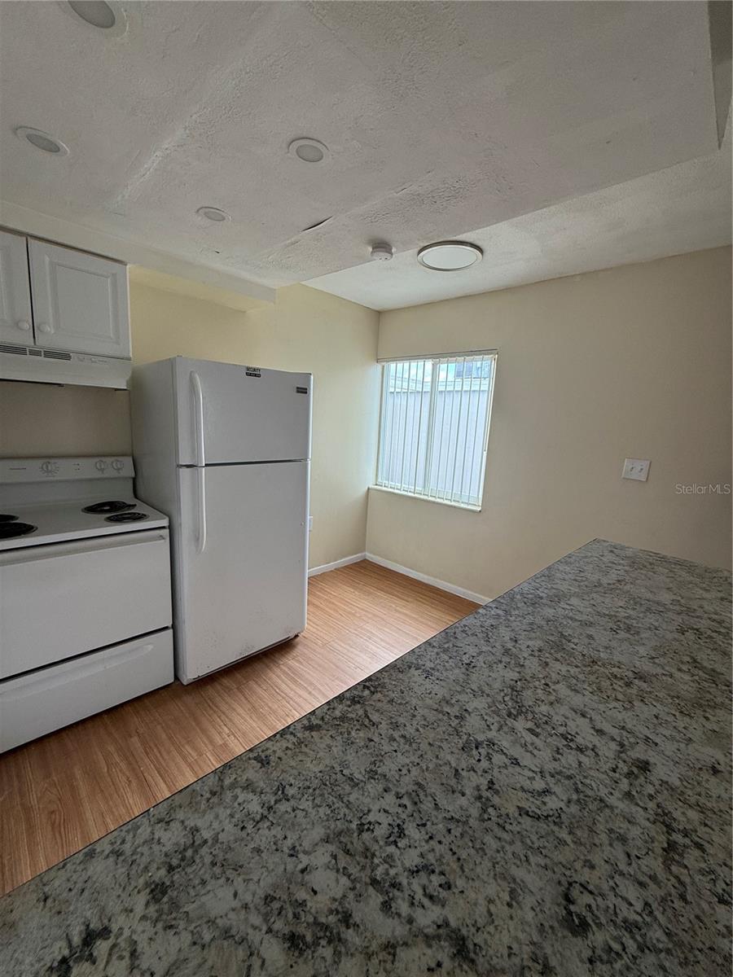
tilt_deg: -9.7
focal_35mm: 14
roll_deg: -4.1
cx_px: 366
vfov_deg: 102.1
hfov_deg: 85.7
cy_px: 488
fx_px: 395
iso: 64
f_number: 2.2
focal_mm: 2.22
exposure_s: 1/99
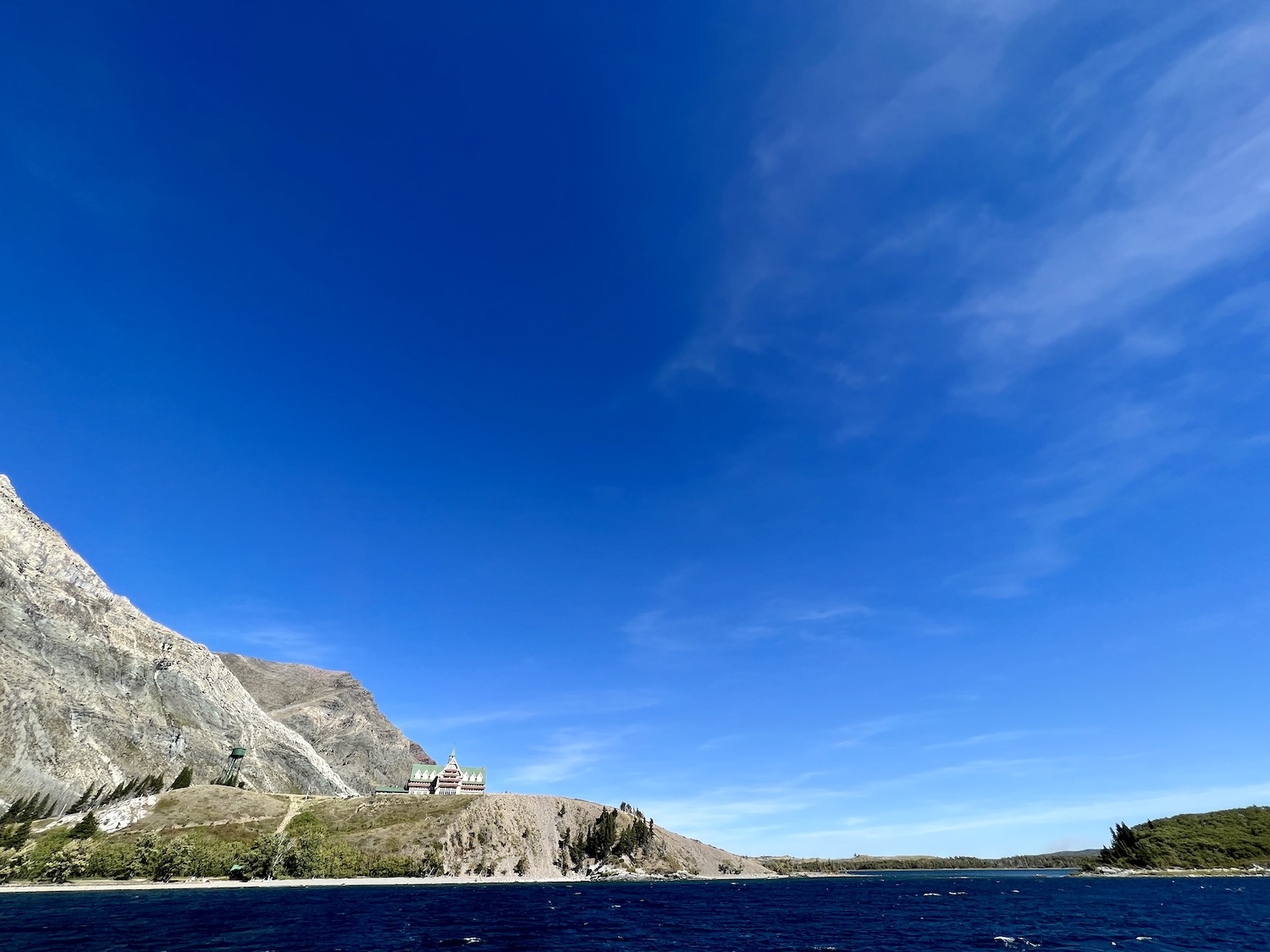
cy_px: 476
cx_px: 635
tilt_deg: +36.2
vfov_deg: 89.9
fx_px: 477
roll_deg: -0.1
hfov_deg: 106.2
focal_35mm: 13
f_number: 1.8
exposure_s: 1/1064
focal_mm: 1.57
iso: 32
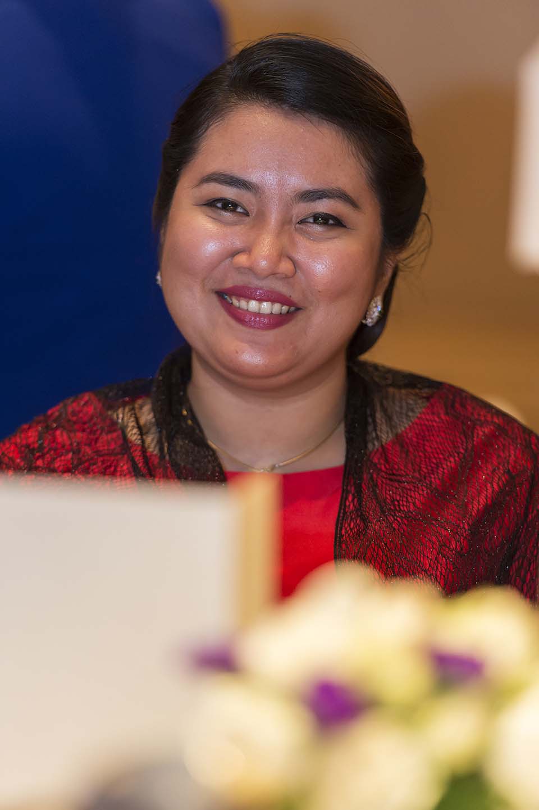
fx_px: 4383
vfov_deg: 10.6
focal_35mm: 195
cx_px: 270
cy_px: 405
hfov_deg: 7.0
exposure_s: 1/125
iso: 1600
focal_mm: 195
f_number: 3.5
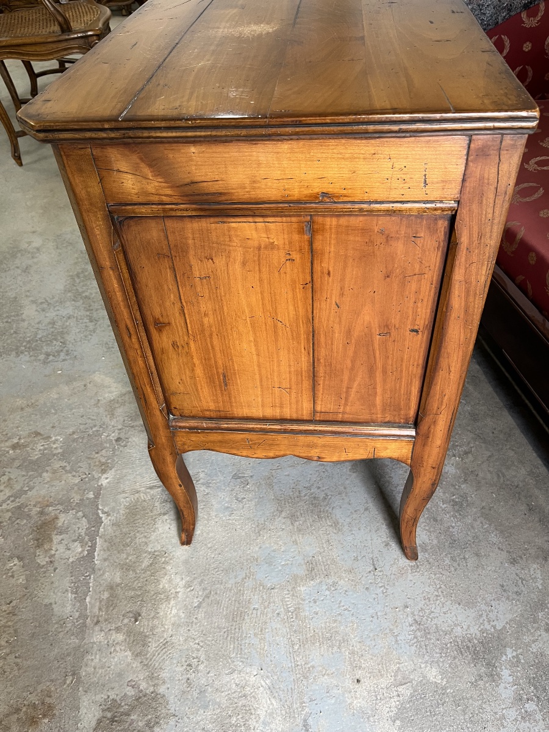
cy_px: 366
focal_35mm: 26
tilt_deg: -44.1
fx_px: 550
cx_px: 274
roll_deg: +5.4
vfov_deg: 67.3
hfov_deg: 53.1
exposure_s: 1/50
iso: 80
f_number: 1.6
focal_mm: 5.1
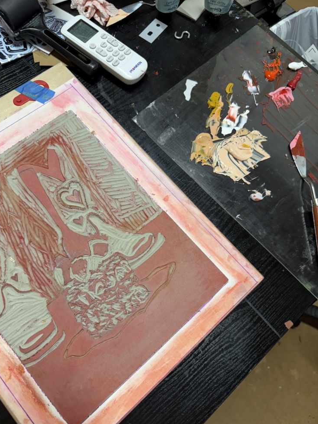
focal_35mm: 25
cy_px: 219
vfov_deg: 69.4
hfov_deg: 54.9
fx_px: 306
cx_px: 153
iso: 160
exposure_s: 1/120
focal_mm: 6.76
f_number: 1.78
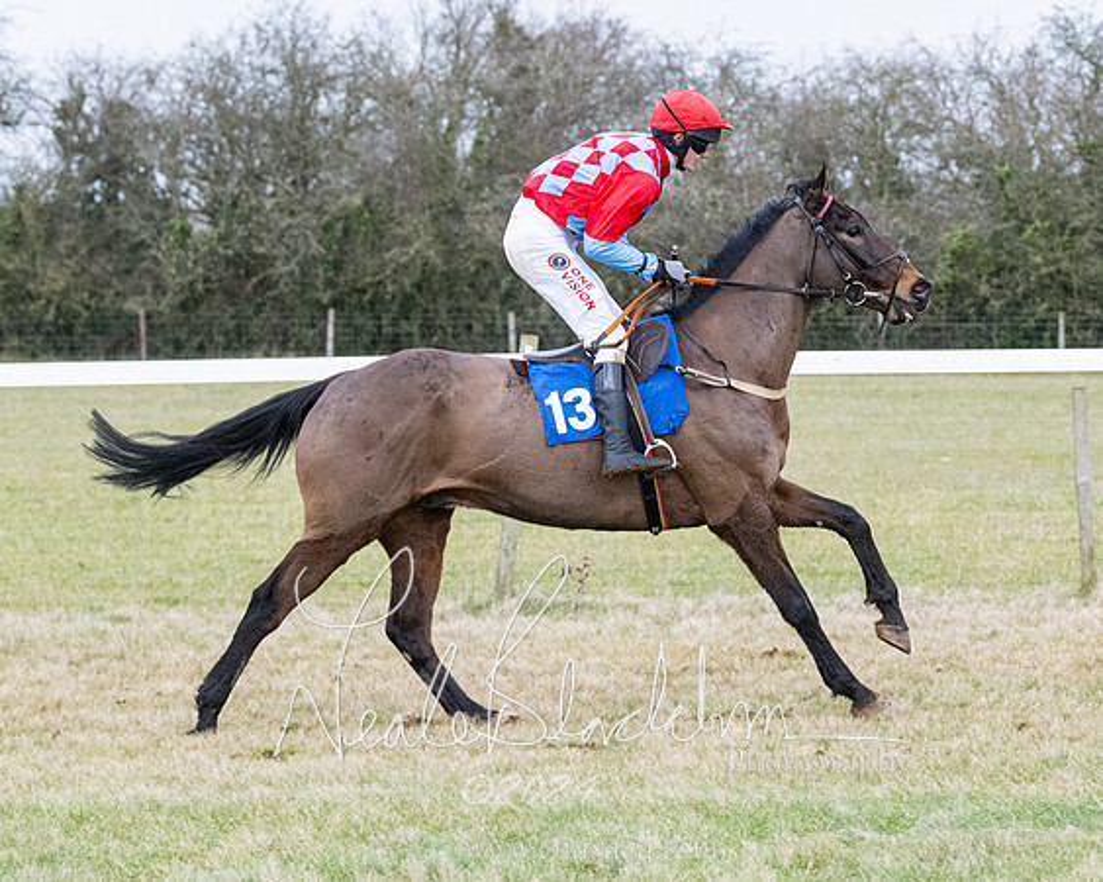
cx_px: 873
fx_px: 5538
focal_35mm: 170
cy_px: 560
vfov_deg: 9.1
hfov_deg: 11.3
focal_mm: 70
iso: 1600
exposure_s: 1/1000
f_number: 4
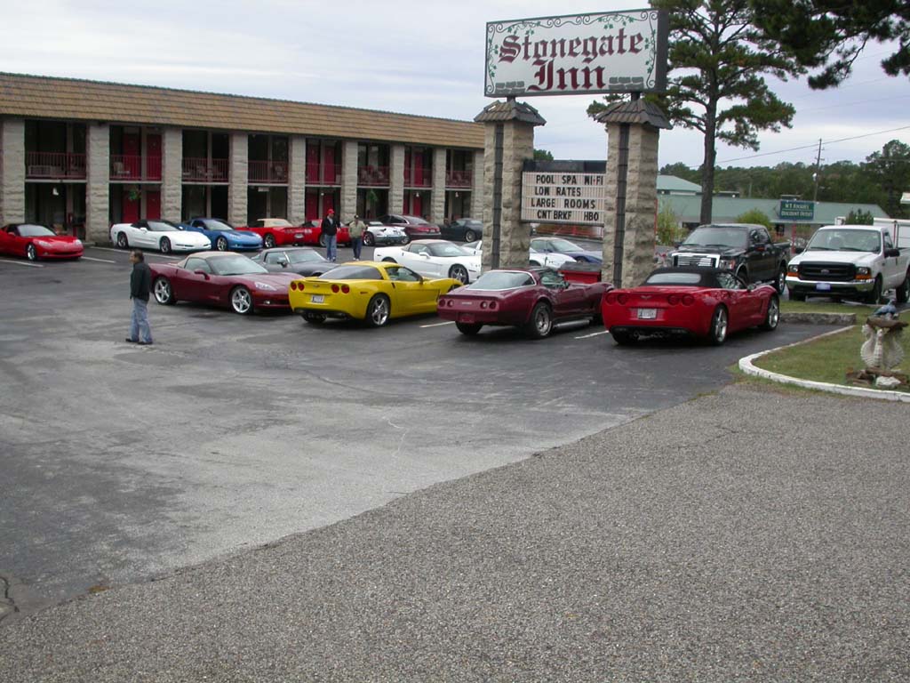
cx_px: 455
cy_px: 342
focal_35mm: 38
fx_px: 999
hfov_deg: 49.0
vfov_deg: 37.7
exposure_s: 1/183
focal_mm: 7.85
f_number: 6
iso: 100
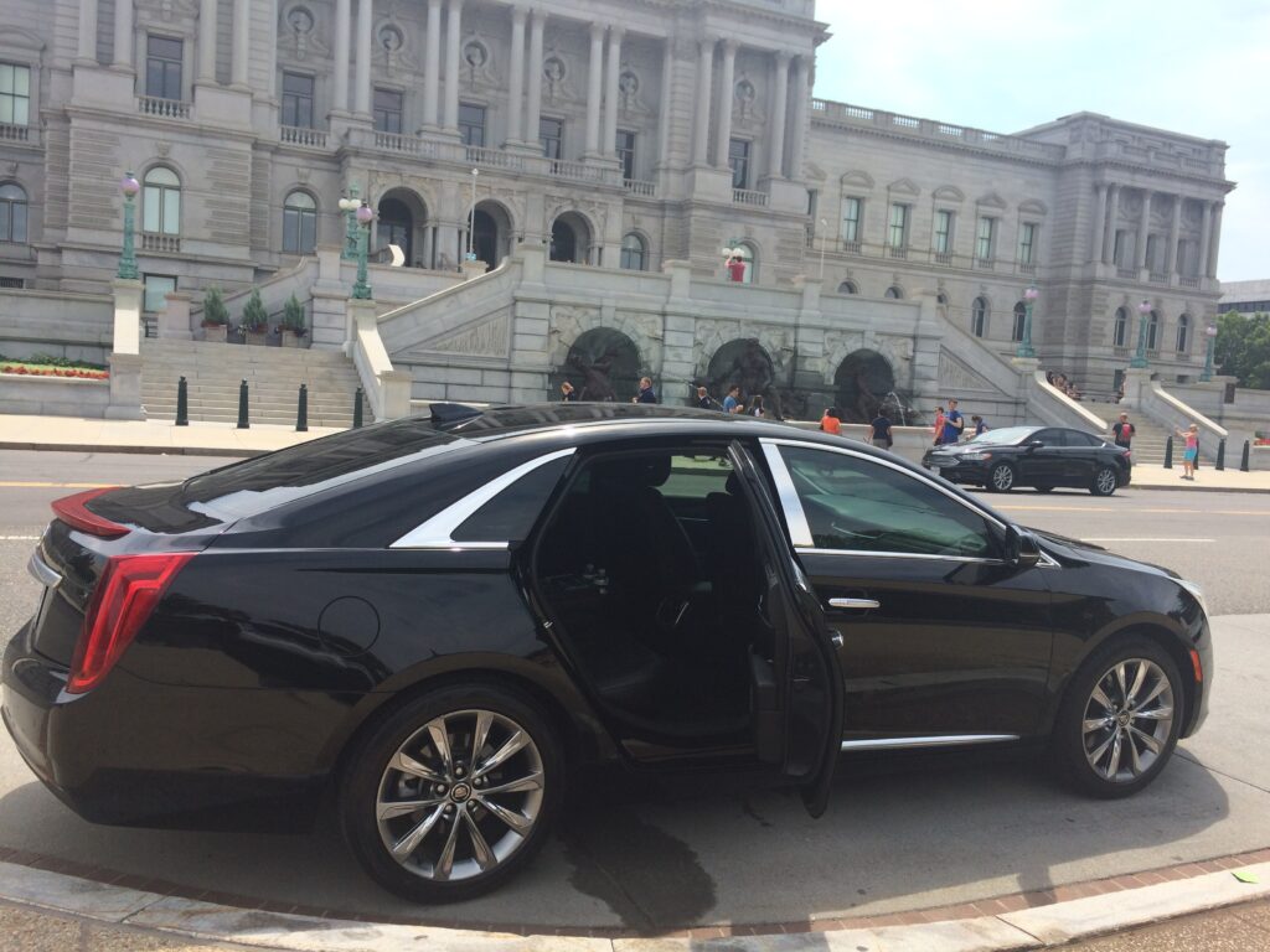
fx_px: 1064
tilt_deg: -7.4
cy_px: 476
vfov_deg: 48.2
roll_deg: -2.8
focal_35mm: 29
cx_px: 635
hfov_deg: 61.7
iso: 32
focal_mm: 4.15
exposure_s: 1/1520
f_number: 2.2
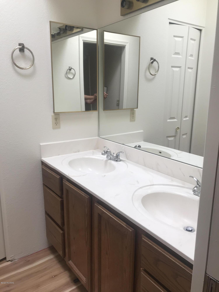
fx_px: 236
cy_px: 146
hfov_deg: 49.7
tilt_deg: -12.7
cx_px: 110
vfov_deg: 63.4
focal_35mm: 28
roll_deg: -0.3
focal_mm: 3.99
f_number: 1.8
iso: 25
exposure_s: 1/60
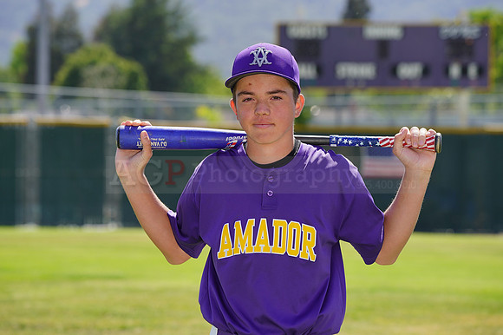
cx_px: 252
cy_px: 168
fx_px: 2877
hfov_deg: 10.0
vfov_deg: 6.7
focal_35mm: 206
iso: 100
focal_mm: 206
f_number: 8
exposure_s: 1/250
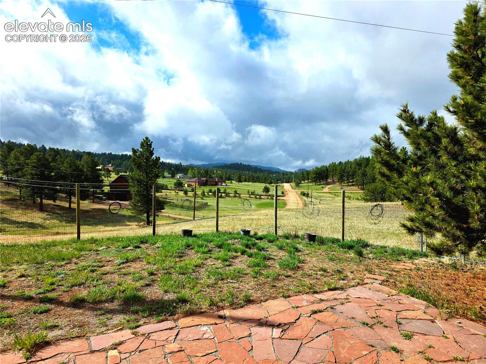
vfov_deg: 58.9
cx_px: 243
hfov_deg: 73.9
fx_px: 323
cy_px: 182
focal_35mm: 23
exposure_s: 1/10000
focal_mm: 6.3
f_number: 1.7
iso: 80
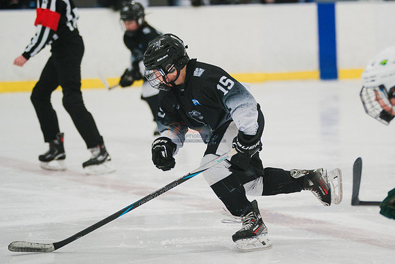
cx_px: 242
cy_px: 124
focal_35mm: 194
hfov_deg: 10.6
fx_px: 2128
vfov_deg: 7.1
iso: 3200
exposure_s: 1/800
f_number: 3.2
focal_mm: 157
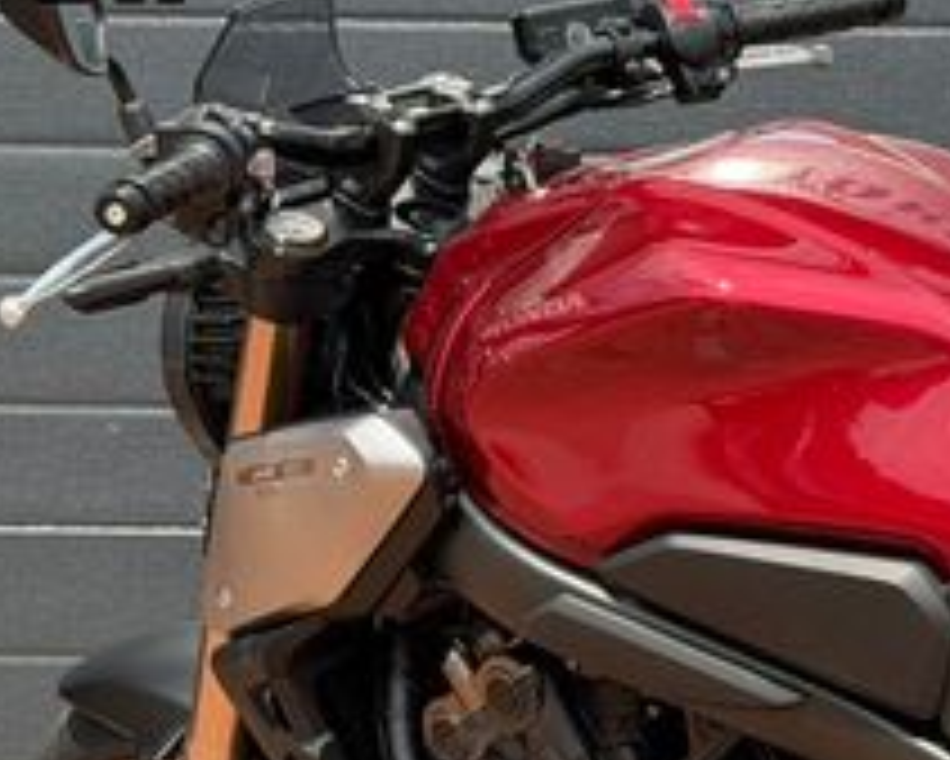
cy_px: 782
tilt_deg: -4.6
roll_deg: -0.4
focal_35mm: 142
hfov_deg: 13.3
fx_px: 3994
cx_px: 1049
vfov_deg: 10.8
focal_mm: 6.76
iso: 100
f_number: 1.78
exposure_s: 1/2976
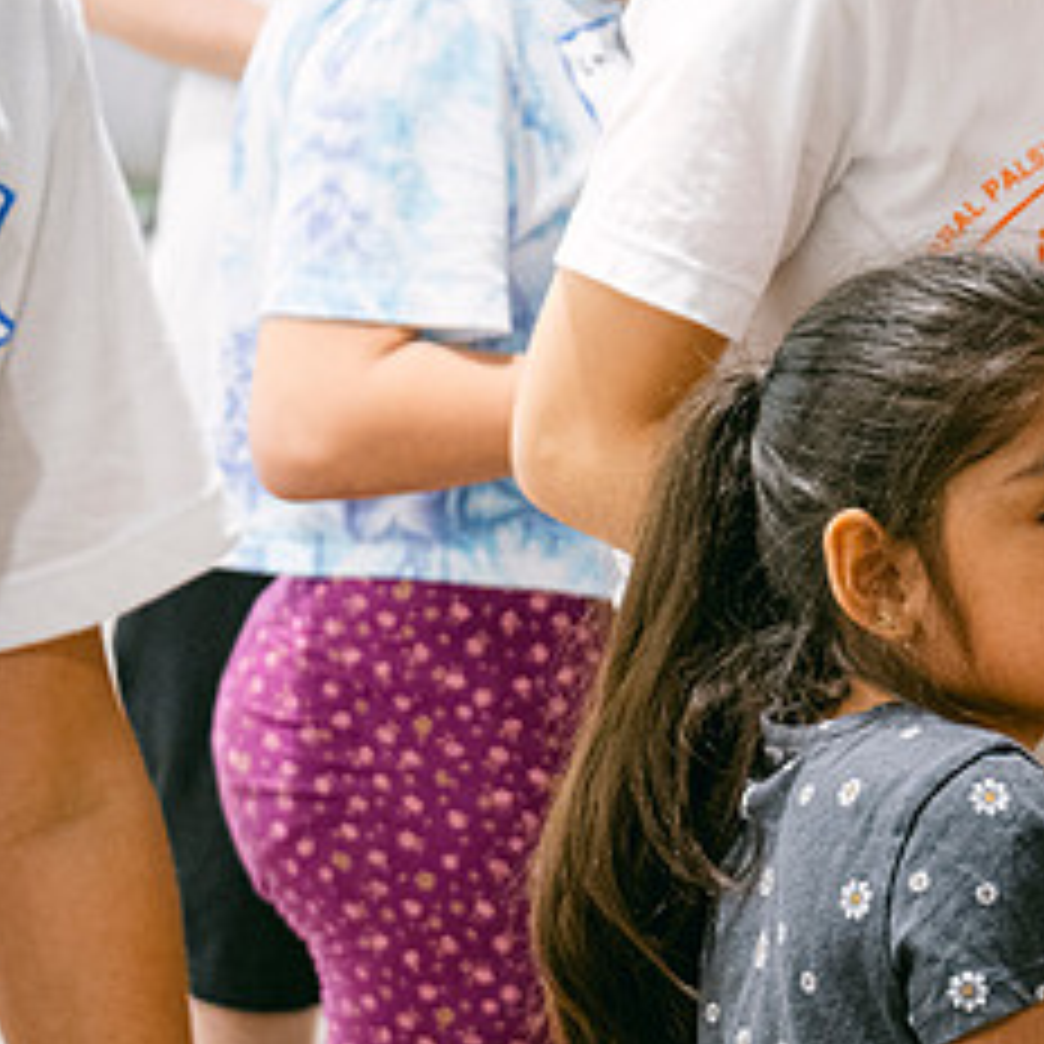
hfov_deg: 7.7
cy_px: 736
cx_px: 837
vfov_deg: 7.7
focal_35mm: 227
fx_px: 7746
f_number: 2.8
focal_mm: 71.5
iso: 3200
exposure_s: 1/125
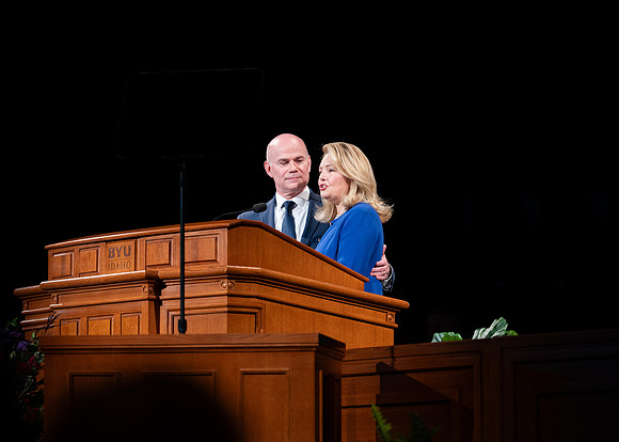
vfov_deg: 6.9
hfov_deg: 9.6
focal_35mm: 210
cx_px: 322
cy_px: 221
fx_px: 3688
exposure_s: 1/250
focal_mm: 200
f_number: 2.8
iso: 1250
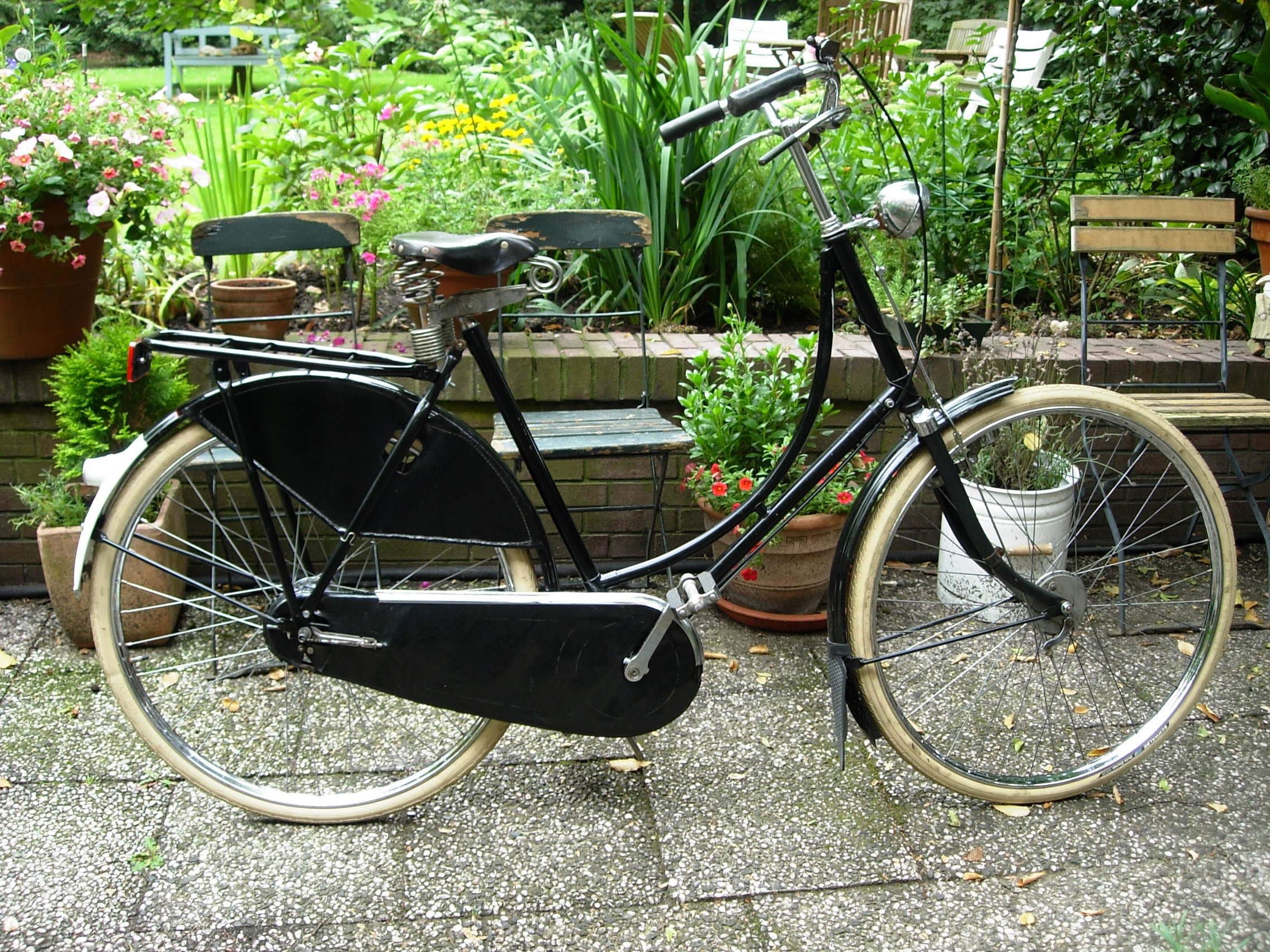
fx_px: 1394
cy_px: 476
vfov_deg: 37.7
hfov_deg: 49.0
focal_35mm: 38
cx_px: 635
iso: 79
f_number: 2.8
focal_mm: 7.8
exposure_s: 1/25.3
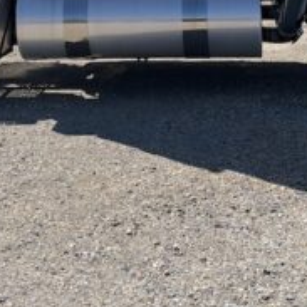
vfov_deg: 18.3
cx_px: 143
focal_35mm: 89
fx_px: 893
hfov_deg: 19.5
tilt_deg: -2.1
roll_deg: +3.5
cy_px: -81
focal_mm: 6.93
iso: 80
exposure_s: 1/4329
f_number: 1.8
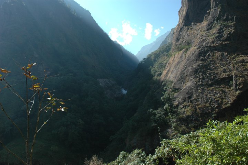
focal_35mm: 27
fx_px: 186
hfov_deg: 67.4
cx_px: 124
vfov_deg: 47.9
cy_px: 82
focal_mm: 18
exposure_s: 1/250
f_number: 8
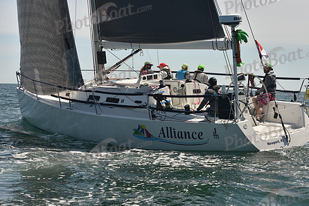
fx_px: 782
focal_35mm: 91
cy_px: 107
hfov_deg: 22.3
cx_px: 188
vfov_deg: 15.0
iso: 250
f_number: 5.6
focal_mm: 70
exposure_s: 1/800
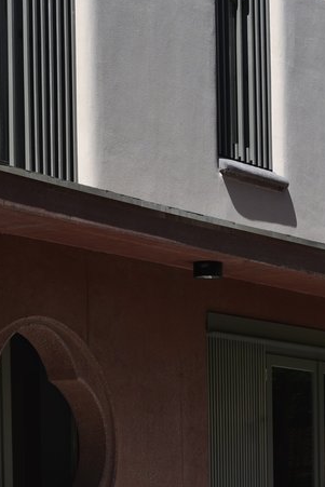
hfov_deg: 10.3
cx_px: 116
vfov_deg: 15.4
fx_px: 1800
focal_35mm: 133
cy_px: 288
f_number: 9
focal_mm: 50
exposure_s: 1/80
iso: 31
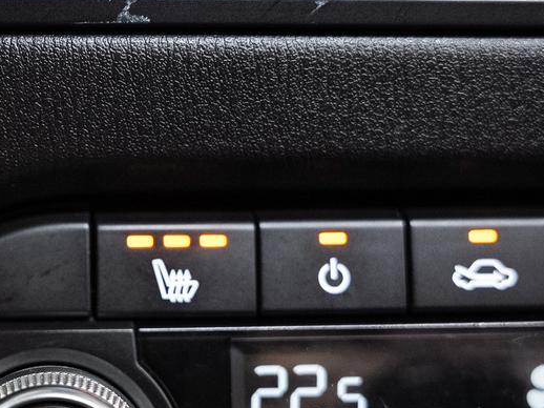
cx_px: 131
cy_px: 208
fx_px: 1319
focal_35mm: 84
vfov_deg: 17.6
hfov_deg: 23.1
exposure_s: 1/50
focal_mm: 31.4
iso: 1600
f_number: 2.8
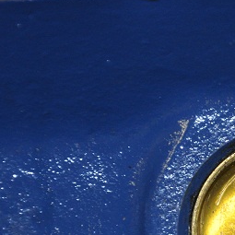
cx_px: 297
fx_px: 3113
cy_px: 202
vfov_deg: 4.3
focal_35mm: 405
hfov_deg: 4.3
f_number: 5.6
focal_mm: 105
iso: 800
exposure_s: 1/60
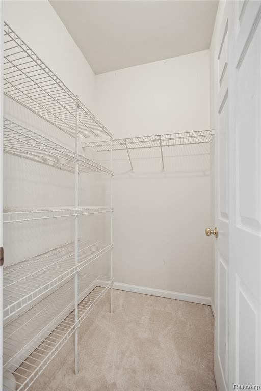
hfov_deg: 81.2
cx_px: 130
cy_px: 196
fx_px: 152
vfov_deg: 104.3
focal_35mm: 14
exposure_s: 1/60
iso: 5000
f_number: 4
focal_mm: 14
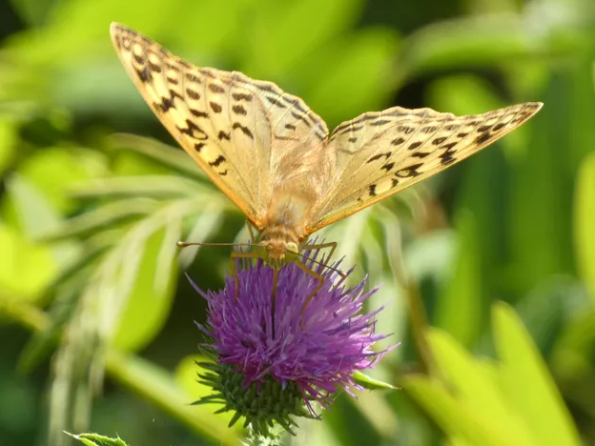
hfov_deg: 3.1
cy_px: 219
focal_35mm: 638
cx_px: 300
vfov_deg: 2.3
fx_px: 10966
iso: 100
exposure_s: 1/100
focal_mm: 111.5
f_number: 5.6
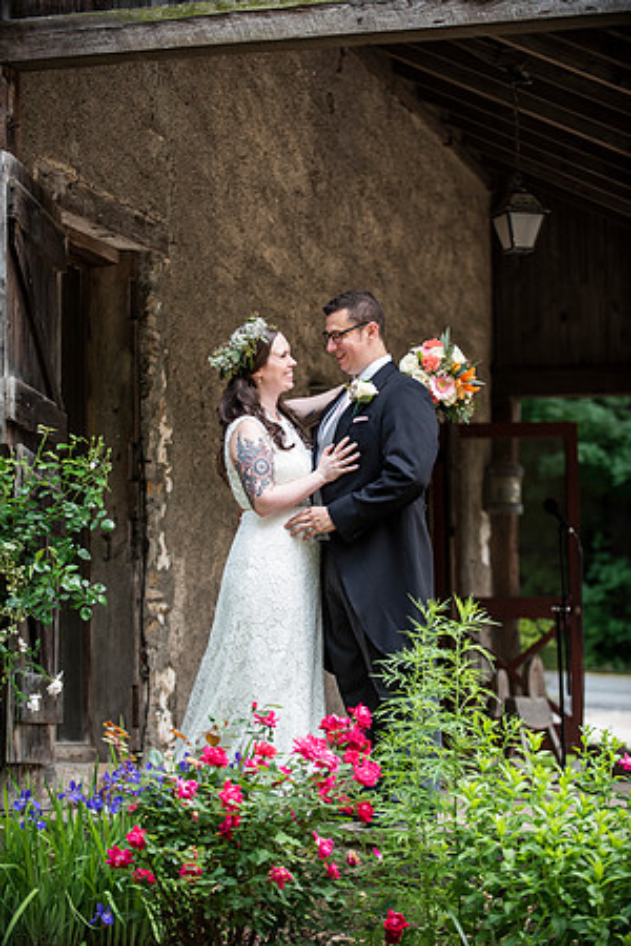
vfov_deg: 20.8
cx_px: 316
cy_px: 473
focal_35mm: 98
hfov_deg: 14.0
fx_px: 2576
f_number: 2.8
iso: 640
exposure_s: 1/1600
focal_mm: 98
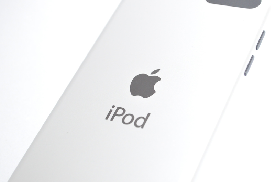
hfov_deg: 26.0
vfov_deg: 17.4
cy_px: 91
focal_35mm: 78
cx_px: 138
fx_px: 595
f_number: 9
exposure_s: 1/60
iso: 4000
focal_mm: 52
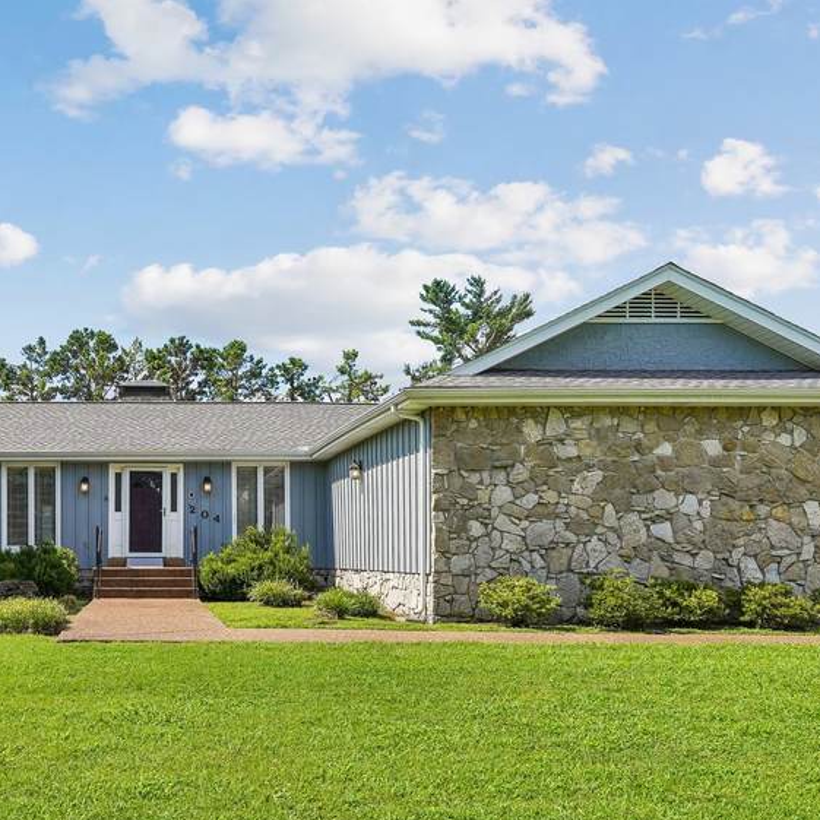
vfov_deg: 51.5
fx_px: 831
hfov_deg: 49.4
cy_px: 550
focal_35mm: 31
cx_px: 162
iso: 200
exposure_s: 1/250
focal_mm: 16
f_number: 11
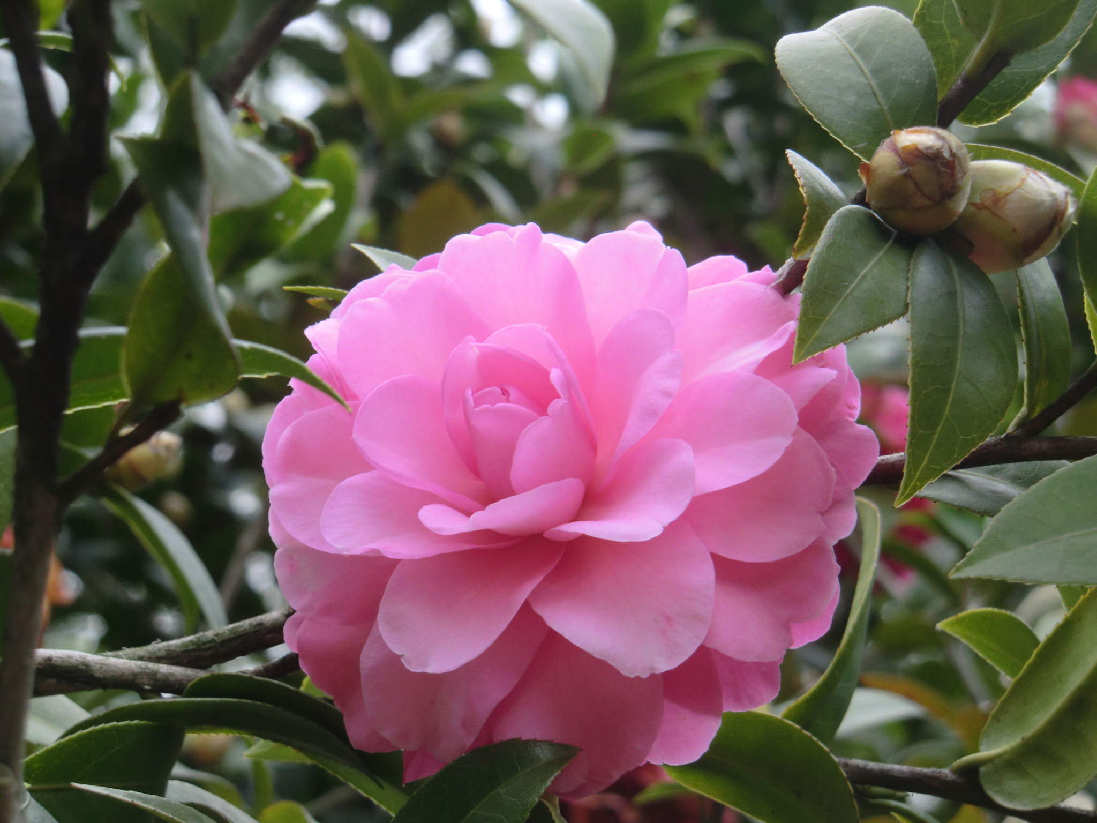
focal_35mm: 105
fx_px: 3328
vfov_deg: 14.1
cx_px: 548
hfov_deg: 18.7
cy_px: 412
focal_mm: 18.8
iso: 100
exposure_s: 1/100
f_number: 5
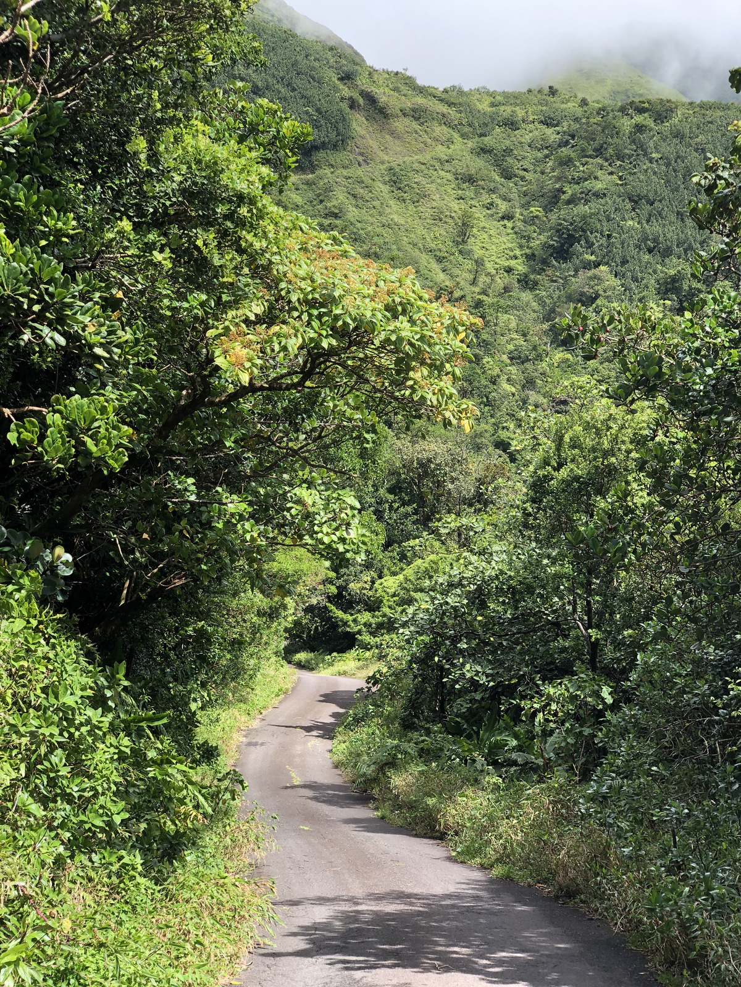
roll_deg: +0.0
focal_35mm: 52
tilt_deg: -2.6
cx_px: 370
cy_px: 494
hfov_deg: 28.0
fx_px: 1484
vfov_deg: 36.8
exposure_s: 1/198
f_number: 2.4
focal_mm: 6
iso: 16
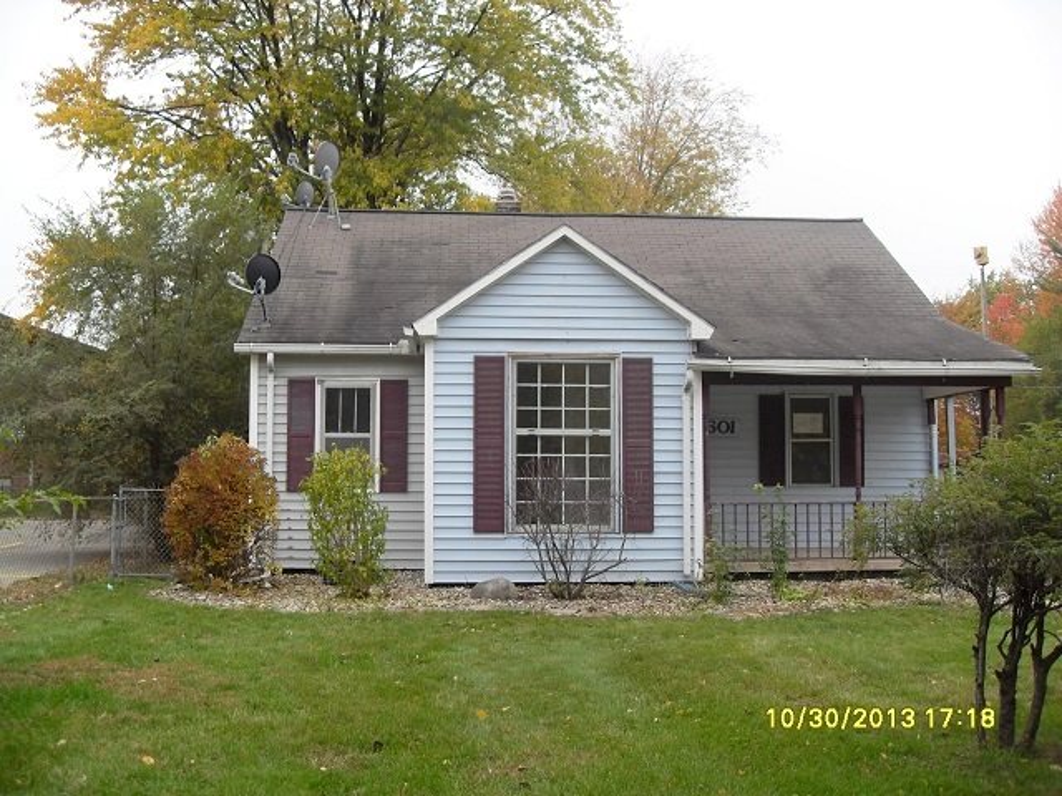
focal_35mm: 34
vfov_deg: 41.8
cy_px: 398
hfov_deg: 54.0
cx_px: 531
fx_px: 1043
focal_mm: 6.3
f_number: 2.8
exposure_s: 1/60
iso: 100
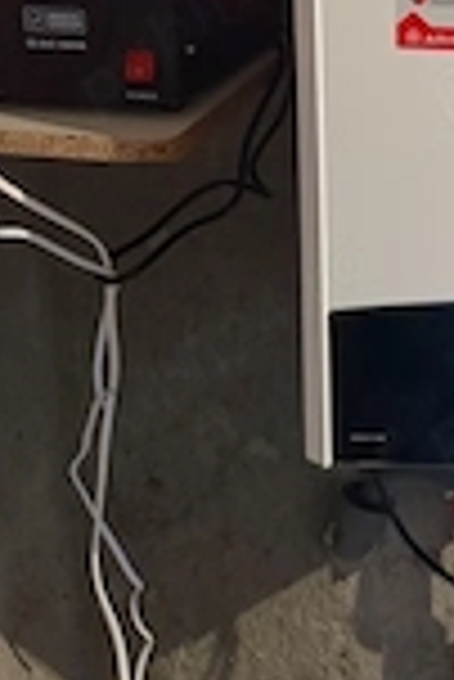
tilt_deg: -11.9
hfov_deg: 18.5
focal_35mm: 66
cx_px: 661
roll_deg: -2.1
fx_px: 1246
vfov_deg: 29.1
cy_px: 54
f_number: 1.78
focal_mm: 6.76
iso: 500
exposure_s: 1/50
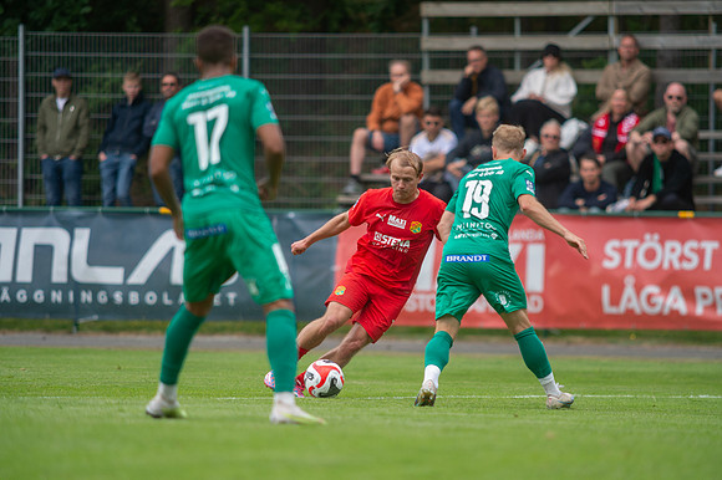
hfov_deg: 4.9
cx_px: 361
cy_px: 240
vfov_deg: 3.3
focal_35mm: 420
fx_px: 8418
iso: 360
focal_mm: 420
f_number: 4
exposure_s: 1/1600
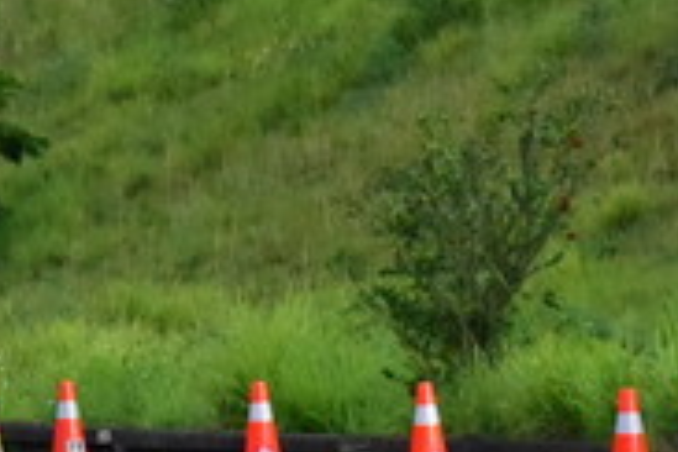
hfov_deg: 3.6
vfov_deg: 2.4
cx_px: -122
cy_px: 361
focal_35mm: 576
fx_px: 10847
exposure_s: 1/3200
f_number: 14
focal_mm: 135
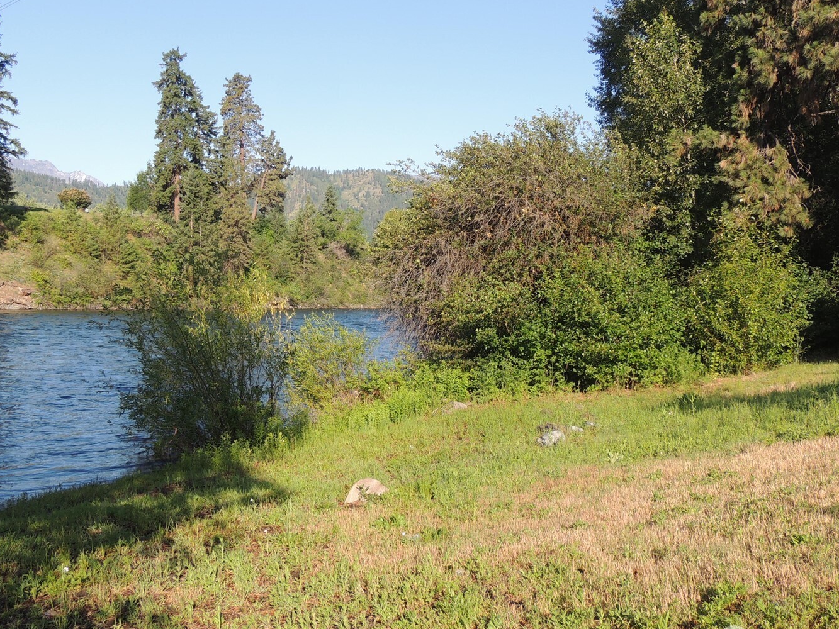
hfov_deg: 51.3
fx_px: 873
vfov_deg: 39.6
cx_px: 377
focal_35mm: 36
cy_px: 291
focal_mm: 5.3
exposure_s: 1/640
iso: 100
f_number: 3.1
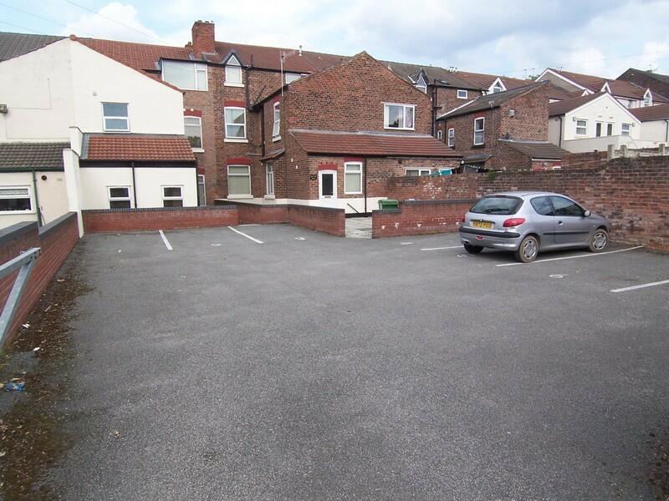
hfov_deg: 73.9
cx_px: 334
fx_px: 445
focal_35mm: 23
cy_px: 250
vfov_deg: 58.9
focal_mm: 3.8
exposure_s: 1/125
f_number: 5.6
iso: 64
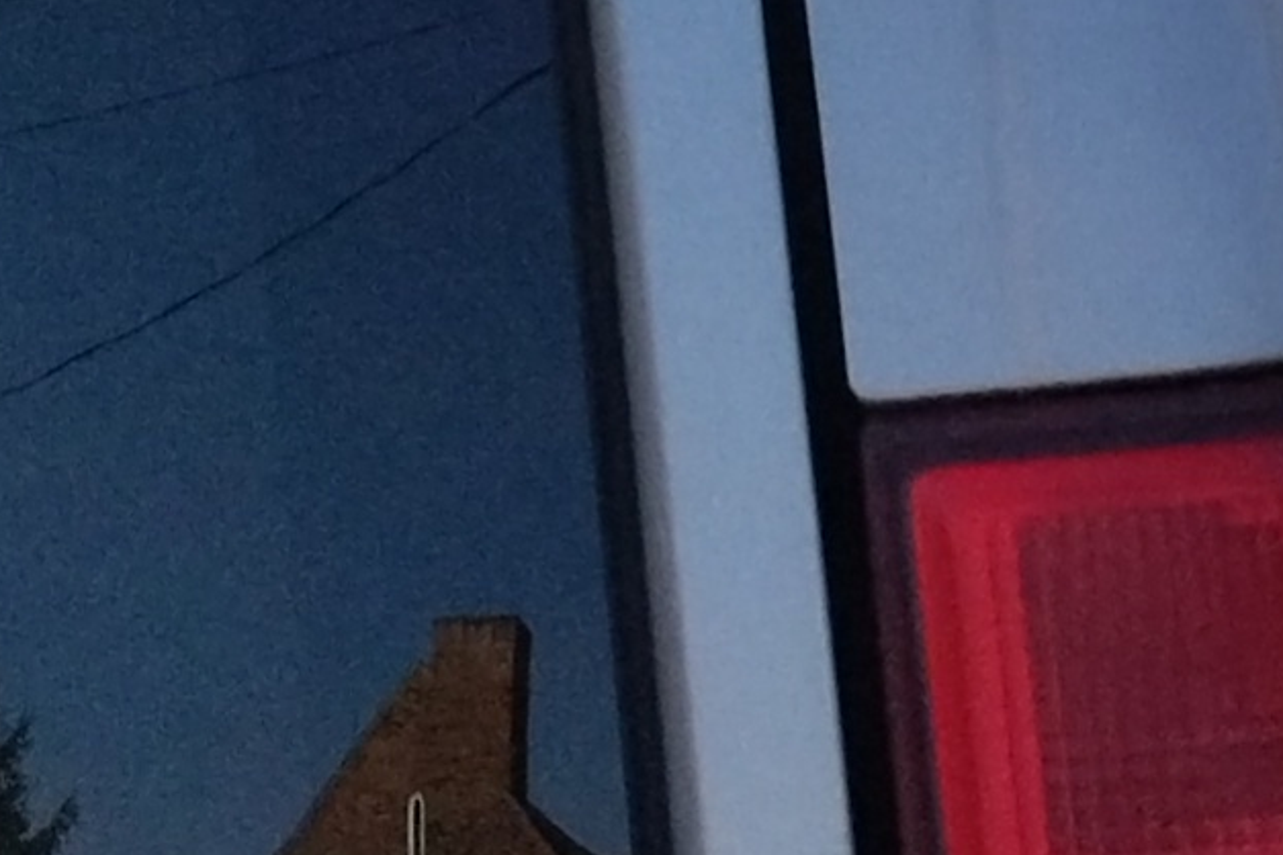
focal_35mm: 166
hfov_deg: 12.3
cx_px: 1115
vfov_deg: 8.1
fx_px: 5916
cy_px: -344
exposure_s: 1/6513
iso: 105
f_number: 1.7
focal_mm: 4.71
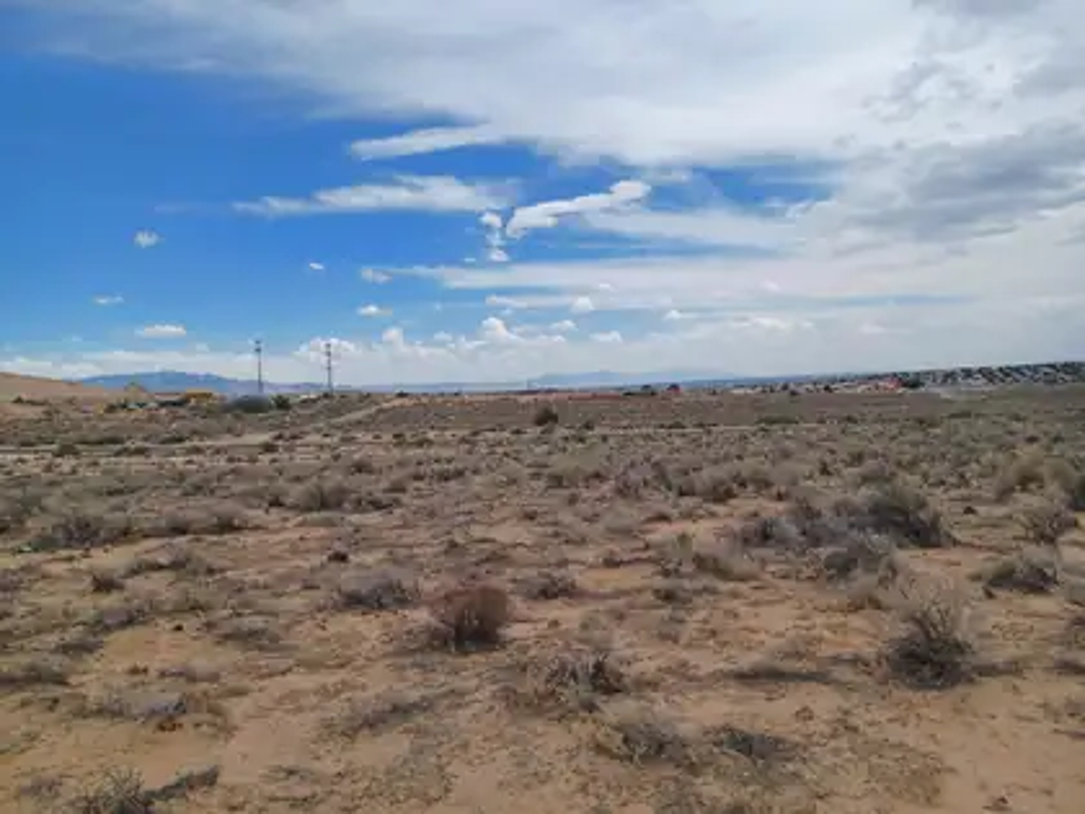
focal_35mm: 25
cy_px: 407
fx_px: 784
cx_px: 542
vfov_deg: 54.9
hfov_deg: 69.4
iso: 32
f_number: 1.8
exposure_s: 1/518
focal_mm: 4.6
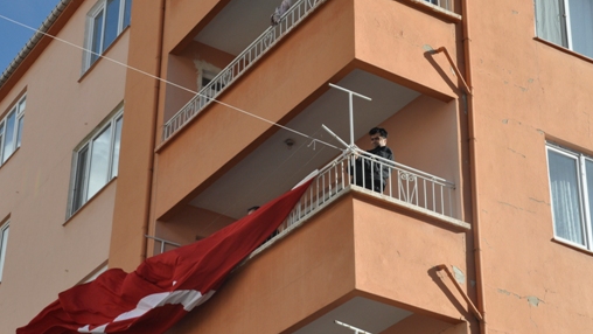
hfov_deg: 25.6
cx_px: 243
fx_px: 1305
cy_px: 206
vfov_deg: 14.6
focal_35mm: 83
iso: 320
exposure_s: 1/500
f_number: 11
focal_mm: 42
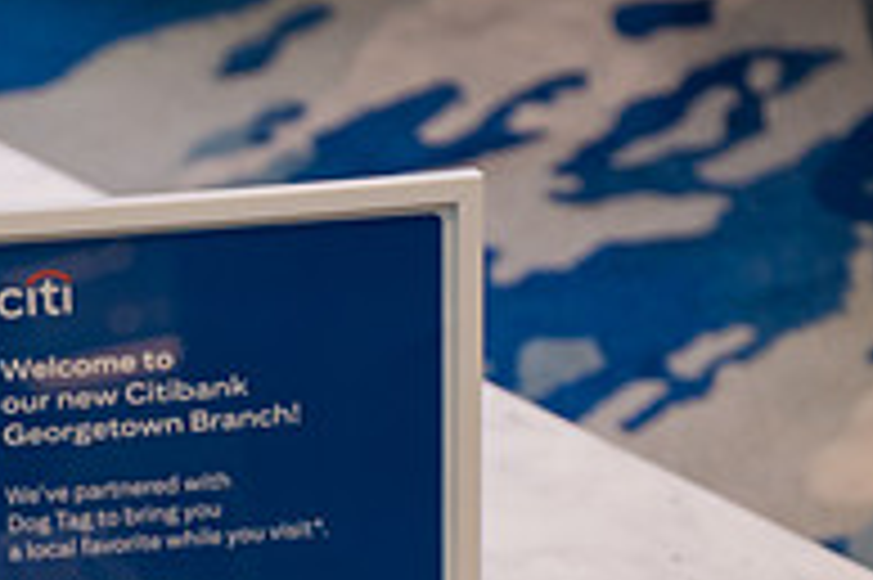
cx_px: -117
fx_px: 3150
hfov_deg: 15.3
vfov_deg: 10.3
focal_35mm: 130
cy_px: 748
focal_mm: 41
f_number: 3.2
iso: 400
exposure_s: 1/200
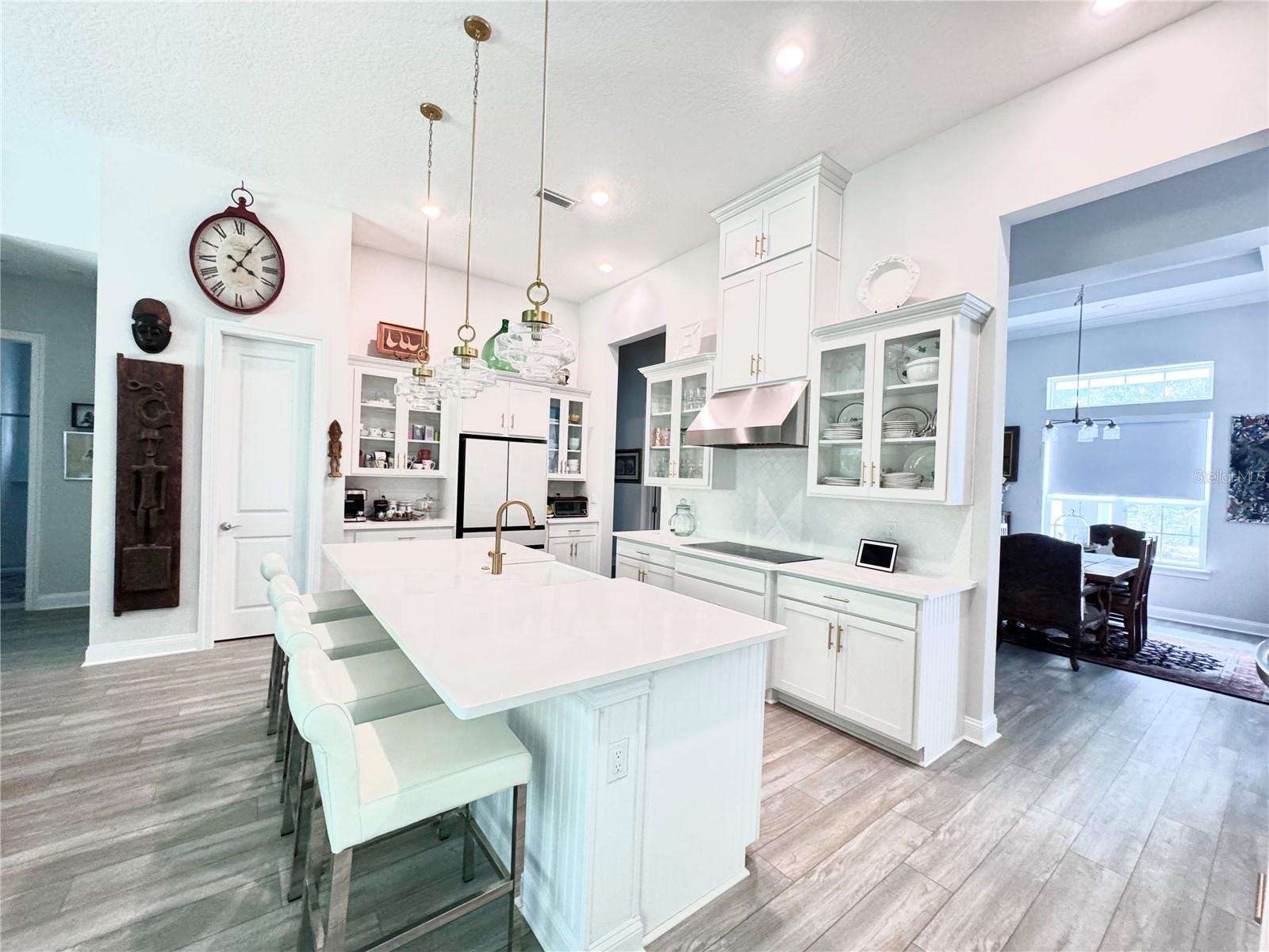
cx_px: 634
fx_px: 513
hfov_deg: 102.1
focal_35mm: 14
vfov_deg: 85.7
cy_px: 476
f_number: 2.2
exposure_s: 1/60
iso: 500
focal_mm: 2.22
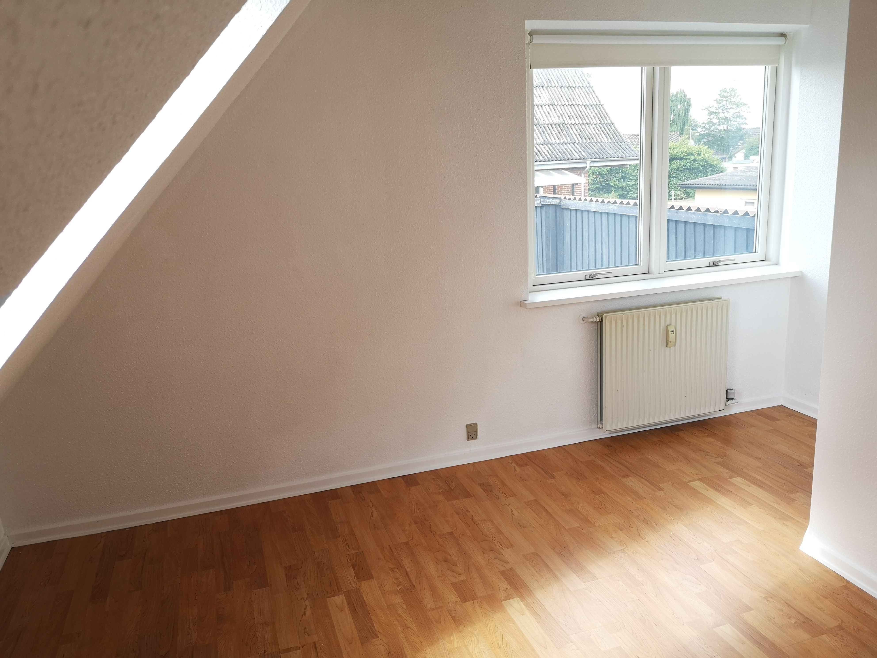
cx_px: 438
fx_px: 684
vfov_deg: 51.4
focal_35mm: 27
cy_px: 329
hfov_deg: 65.3
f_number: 1.8
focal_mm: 3.95
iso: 50
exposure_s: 1/180
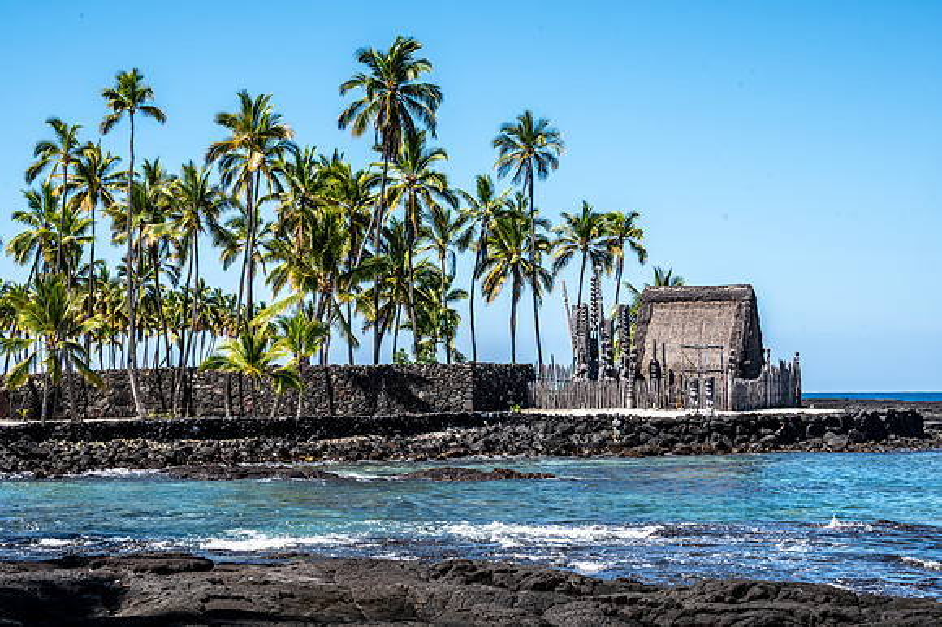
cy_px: 314
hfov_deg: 30.5
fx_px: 1726
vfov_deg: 20.6
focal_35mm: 66
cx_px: 471
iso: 200
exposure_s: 1/160
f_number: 13
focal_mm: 66
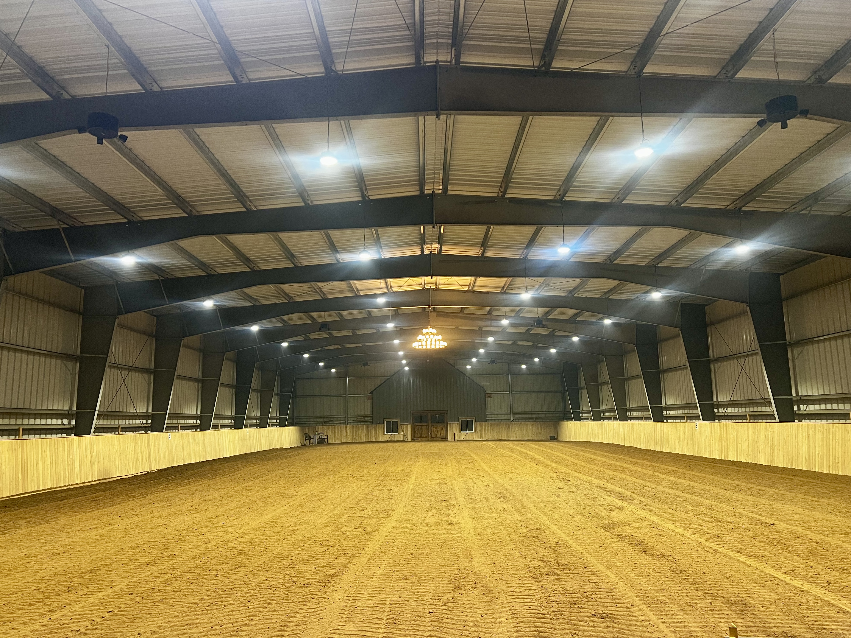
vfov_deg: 53.1
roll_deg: +1.0
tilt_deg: +8.2
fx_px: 639
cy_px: 319
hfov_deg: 67.3
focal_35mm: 26
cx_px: 426
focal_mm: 5.7
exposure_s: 1/60
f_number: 1.5
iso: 250
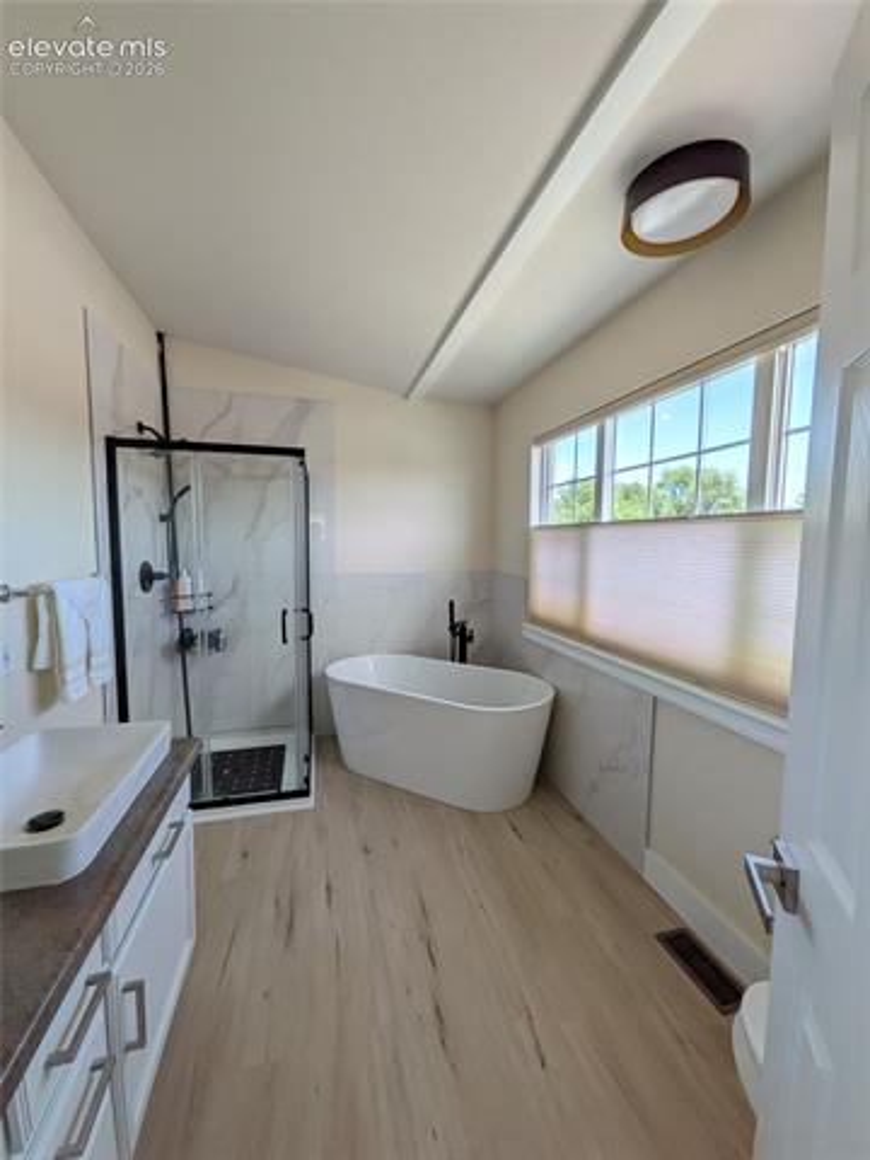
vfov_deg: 102.1
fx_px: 469
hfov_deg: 85.7
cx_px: 435
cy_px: 580
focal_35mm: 14
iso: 55
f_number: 2.2
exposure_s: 1/450
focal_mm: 1.85
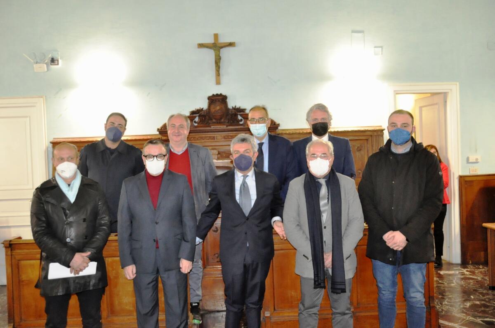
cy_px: 164
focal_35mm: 33
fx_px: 453
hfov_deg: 57.3
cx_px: 248
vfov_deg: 39.9
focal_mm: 22
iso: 3200
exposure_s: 1/100
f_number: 3.8
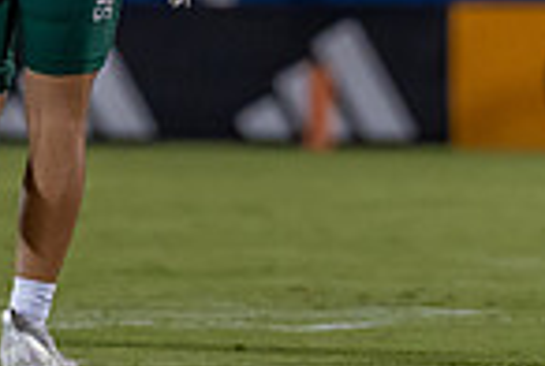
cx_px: 68
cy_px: -202
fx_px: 15959
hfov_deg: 2.0
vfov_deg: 1.3
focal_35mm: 1052
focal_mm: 200
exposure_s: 1/1600
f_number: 2.8
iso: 2000
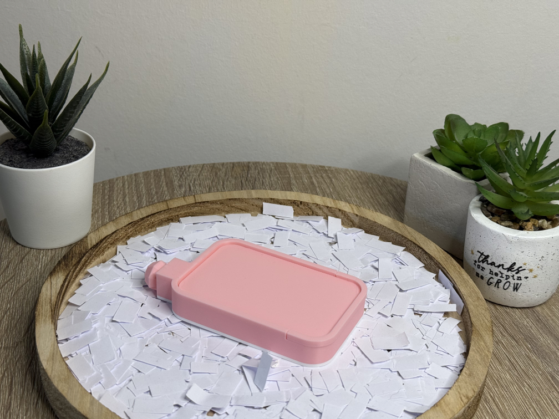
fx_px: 775
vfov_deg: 30.3
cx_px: 280
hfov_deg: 39.7
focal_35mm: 48
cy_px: 210
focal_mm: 6.8
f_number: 1.8
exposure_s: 1/100
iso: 100
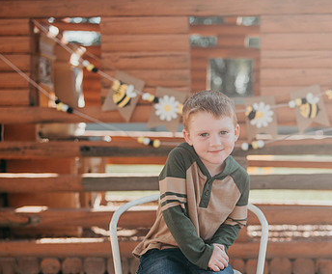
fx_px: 677
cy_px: 198
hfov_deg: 27.3
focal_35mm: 68
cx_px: 234
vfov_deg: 22.7
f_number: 1.6
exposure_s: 1/1600
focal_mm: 35
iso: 64
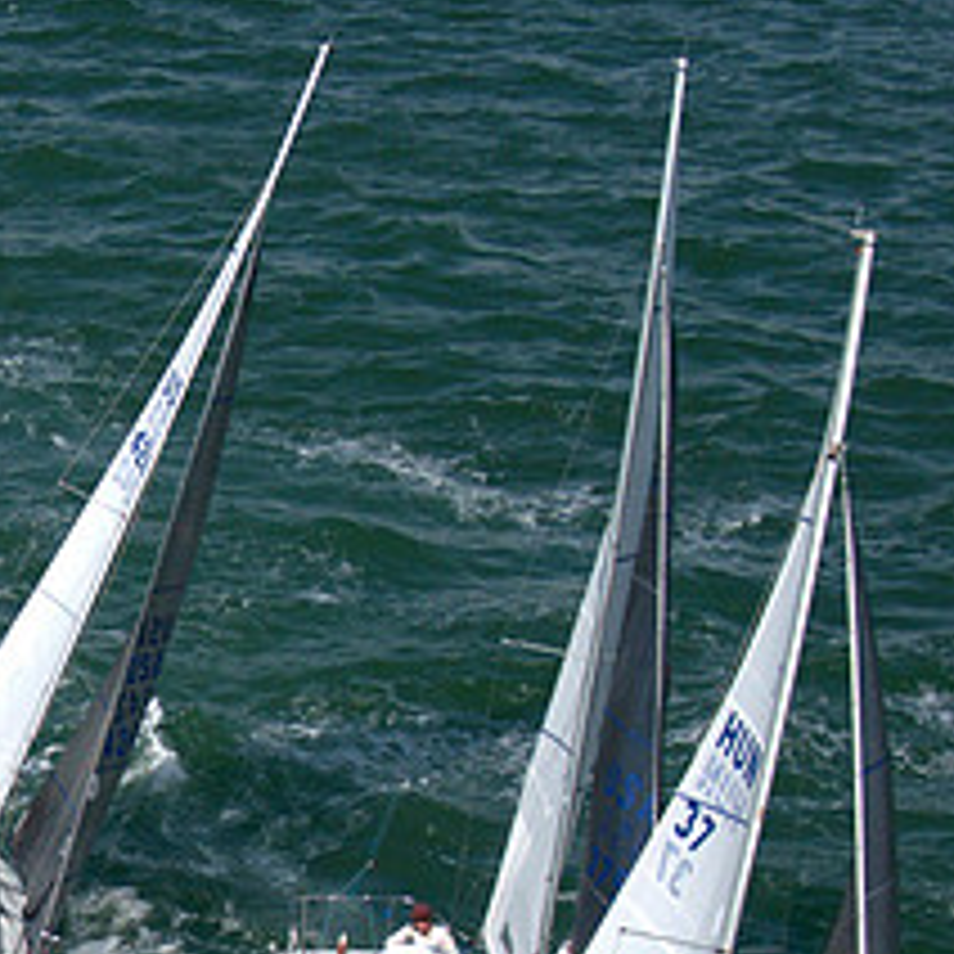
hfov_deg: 14.5
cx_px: -189
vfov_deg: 14.8
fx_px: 3617
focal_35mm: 116
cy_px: 889
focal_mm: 8.6
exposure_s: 1/1600
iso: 100
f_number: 3.8
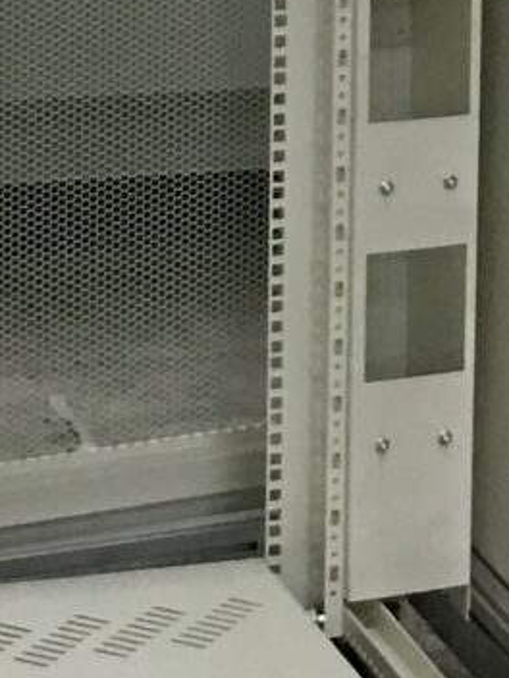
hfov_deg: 7.0
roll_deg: -0.7
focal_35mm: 211
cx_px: 582
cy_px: -430
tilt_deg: -8.8
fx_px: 4137
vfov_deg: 9.1
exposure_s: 1/17
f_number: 2.2
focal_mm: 4.15
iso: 80
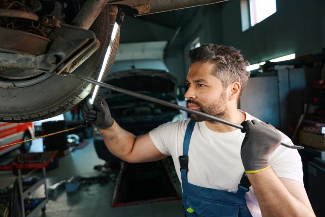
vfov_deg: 44.3
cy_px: 108
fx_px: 266
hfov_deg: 62.8
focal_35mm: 30
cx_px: 162
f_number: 2.8
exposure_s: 1/250
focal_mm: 29.5
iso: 640
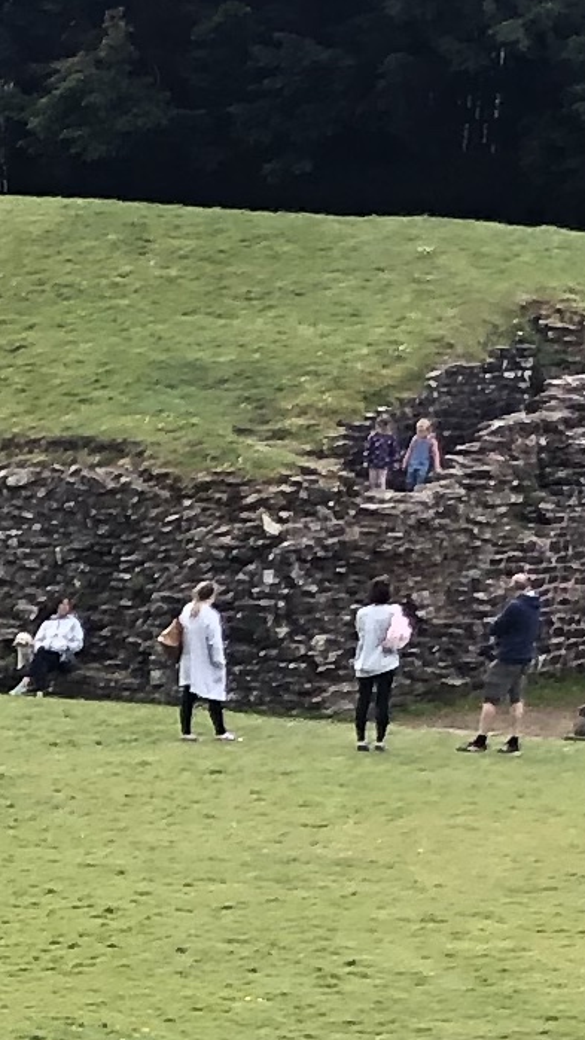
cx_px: -905
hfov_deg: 6.5
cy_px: 1945
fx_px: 4855
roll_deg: +0.2
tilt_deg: -20.0
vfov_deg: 11.3
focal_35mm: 176
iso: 20
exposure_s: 1/481
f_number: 1.8
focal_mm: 3.99
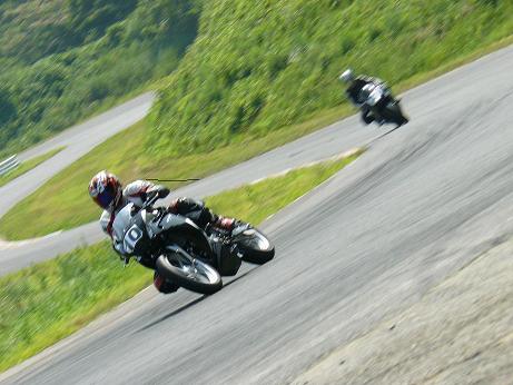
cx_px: 256
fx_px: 3513
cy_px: 192
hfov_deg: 8.4
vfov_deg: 6.3
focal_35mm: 237
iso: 100
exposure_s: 1/320
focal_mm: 39.5
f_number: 5.6
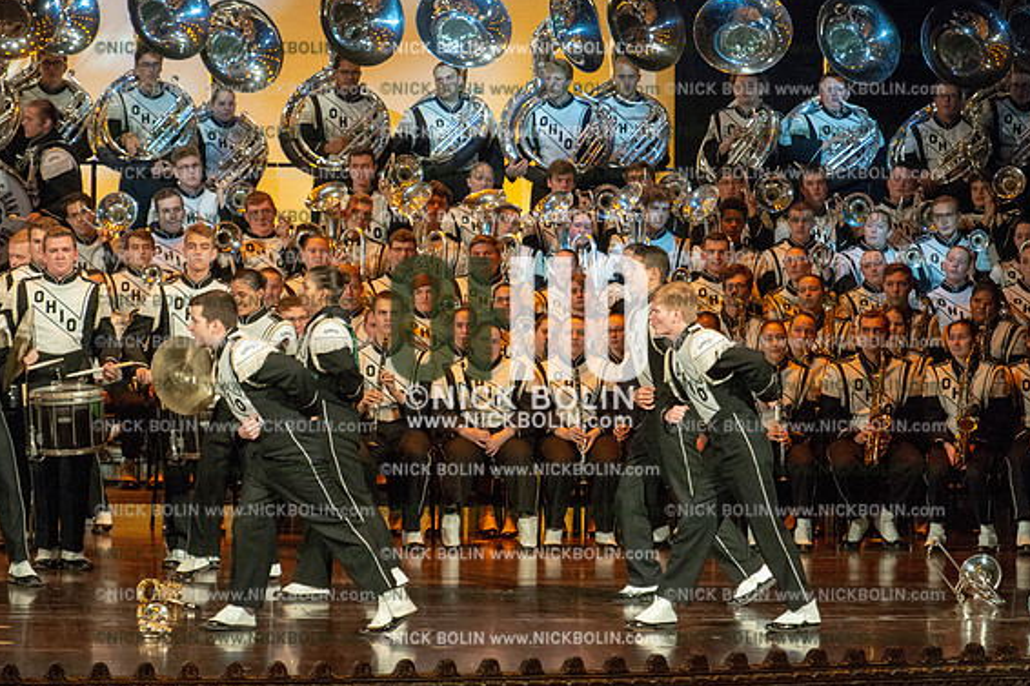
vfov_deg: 6.4
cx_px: 519
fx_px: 6149
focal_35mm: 215
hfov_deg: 9.6
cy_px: 342
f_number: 5.6
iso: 8000
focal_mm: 210
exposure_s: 1/320
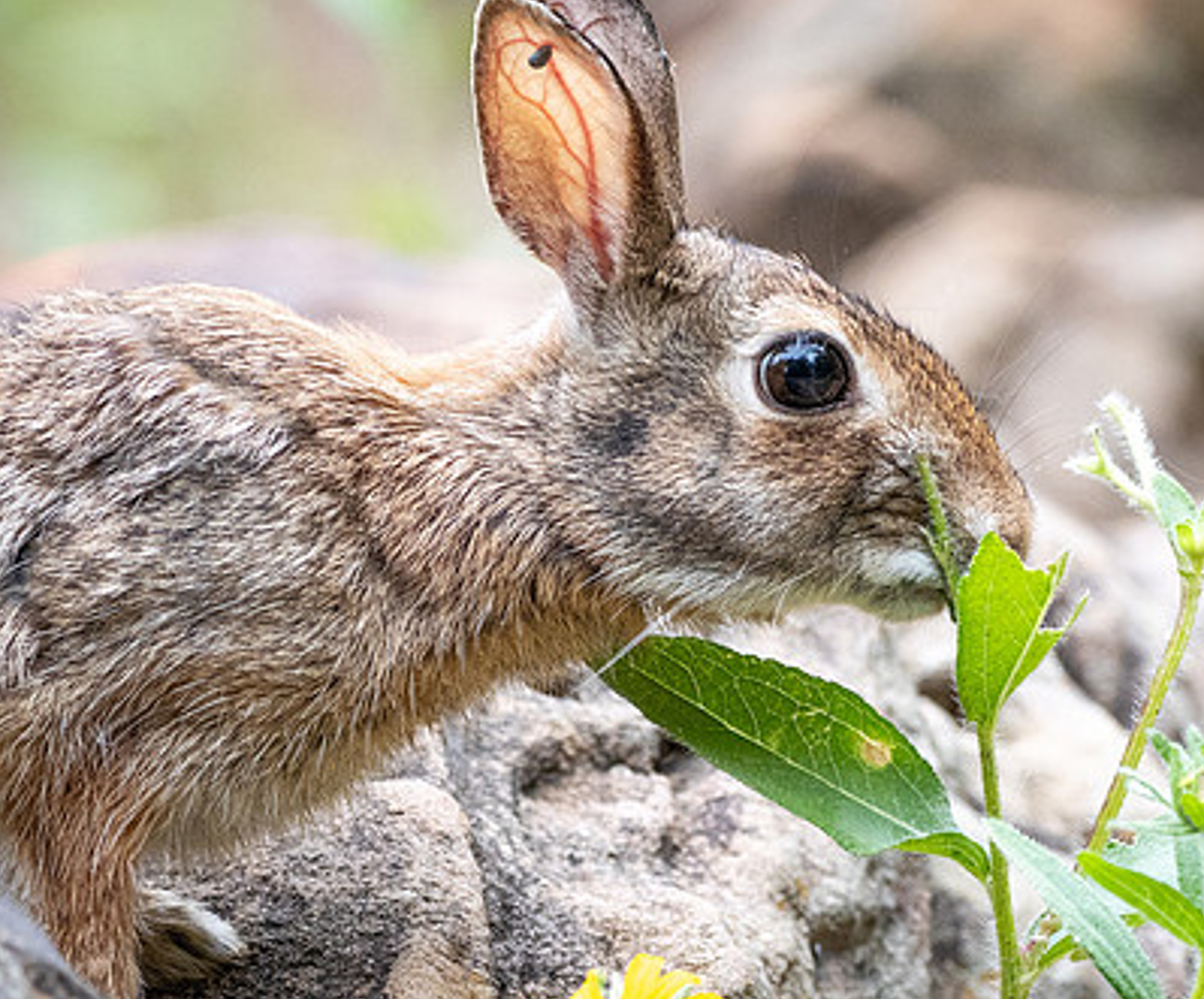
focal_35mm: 1227
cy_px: 771
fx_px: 44360
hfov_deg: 1.6
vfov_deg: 1.3
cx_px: 536
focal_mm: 300
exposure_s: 1/500
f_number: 4
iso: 800
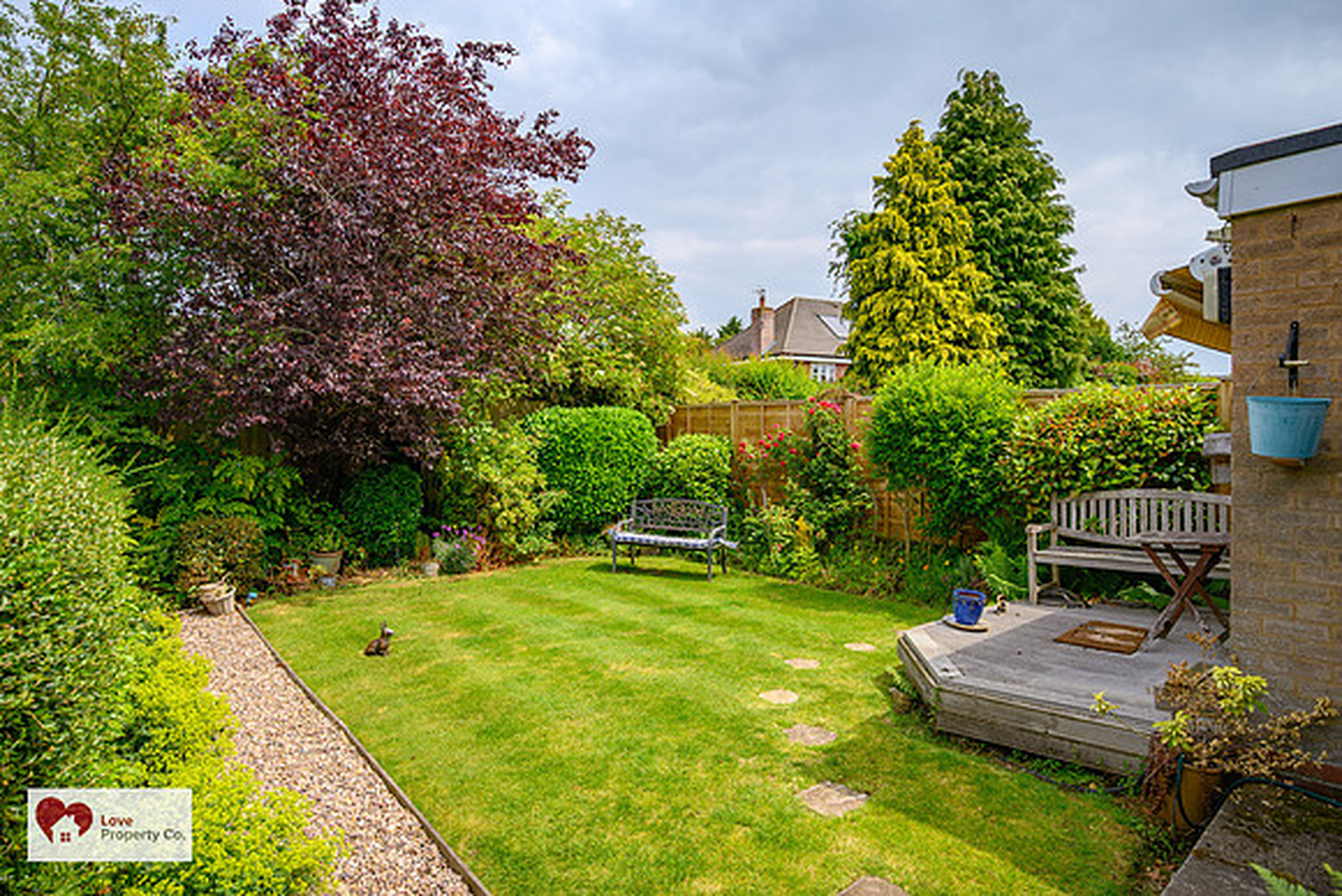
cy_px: 448
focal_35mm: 20
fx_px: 746
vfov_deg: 62.0
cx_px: 671
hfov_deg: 84.0
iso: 100
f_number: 7.1
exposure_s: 1/320
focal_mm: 20
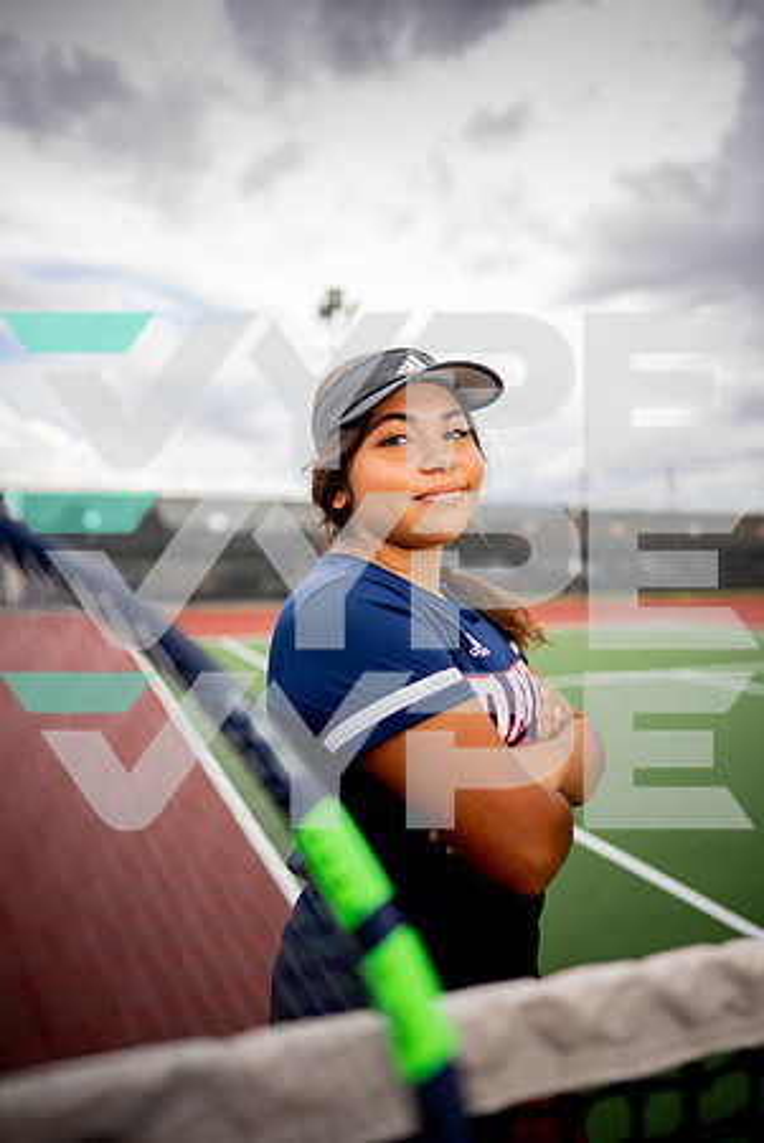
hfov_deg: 53.2
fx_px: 762
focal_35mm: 24
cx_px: 382
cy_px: 572
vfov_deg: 73.7
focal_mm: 24
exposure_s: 1/1250
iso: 50
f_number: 1.4
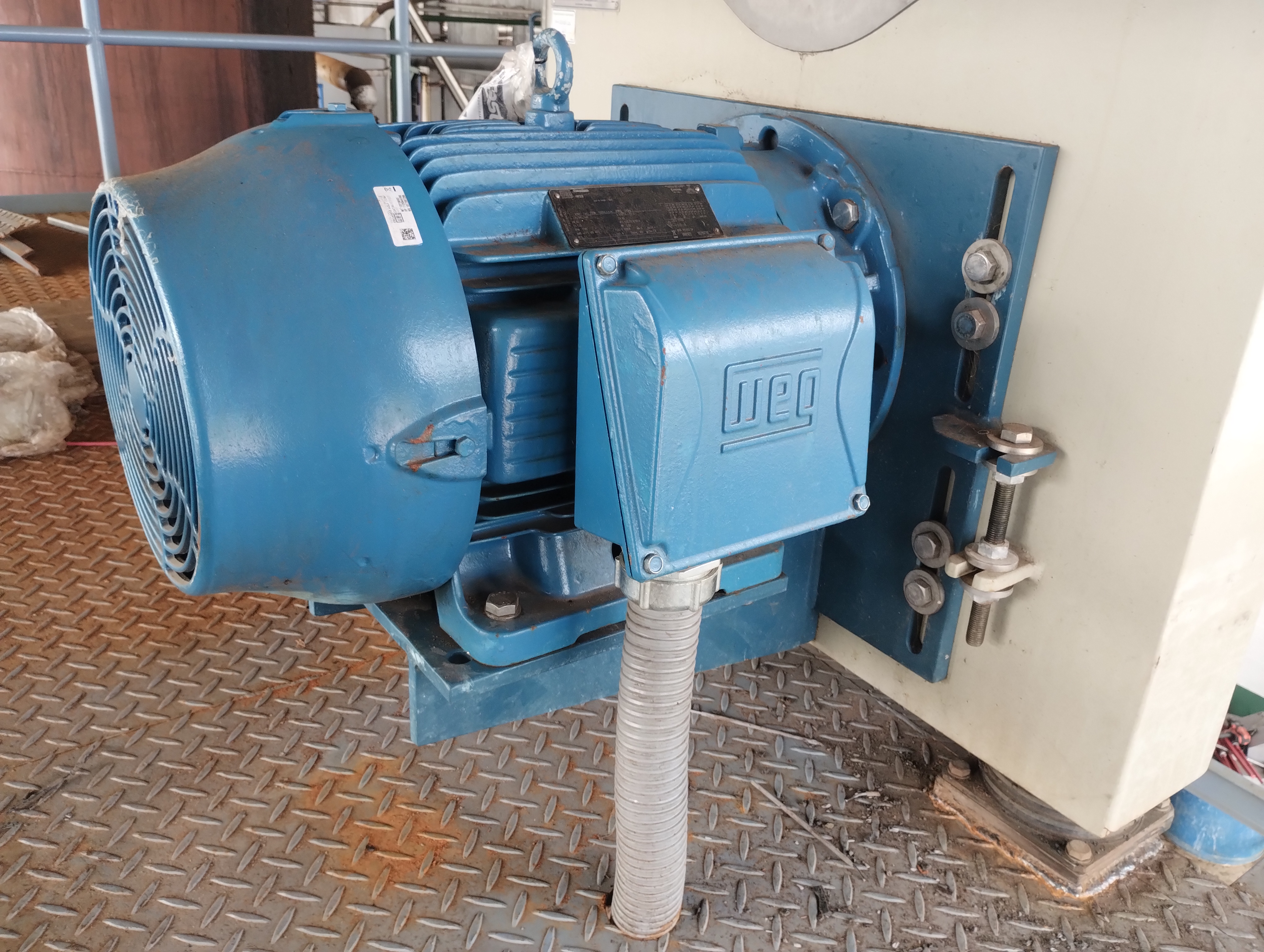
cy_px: 476
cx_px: 632
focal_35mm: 28
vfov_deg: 49.9
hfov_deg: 63.4
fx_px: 1024
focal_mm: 4.27
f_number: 1.8
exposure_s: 1/33
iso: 222
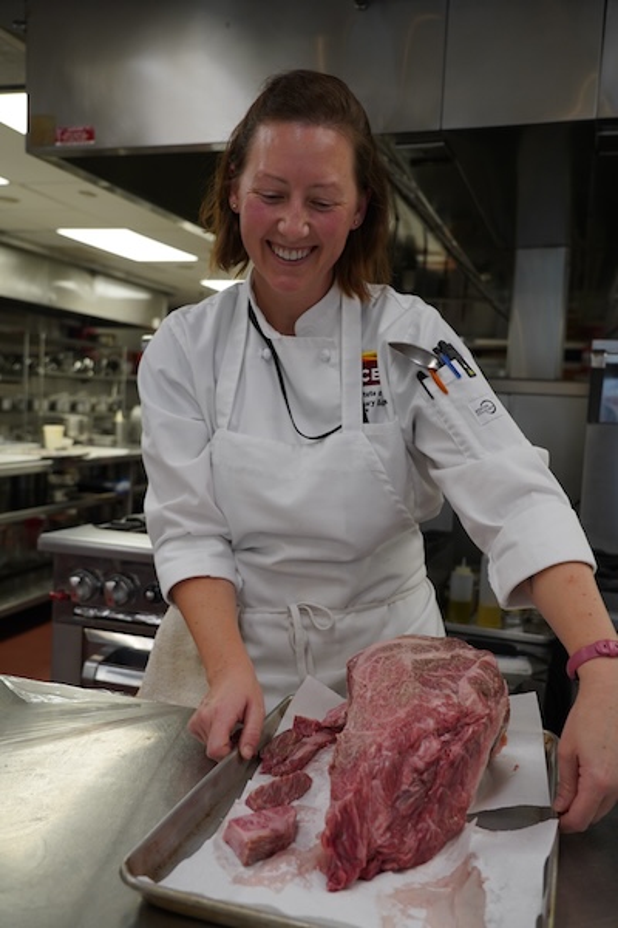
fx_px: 824
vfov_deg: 58.7
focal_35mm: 32
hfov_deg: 41.1
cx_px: 309
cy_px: 464
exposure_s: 1/125
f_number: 5
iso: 1250
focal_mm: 32
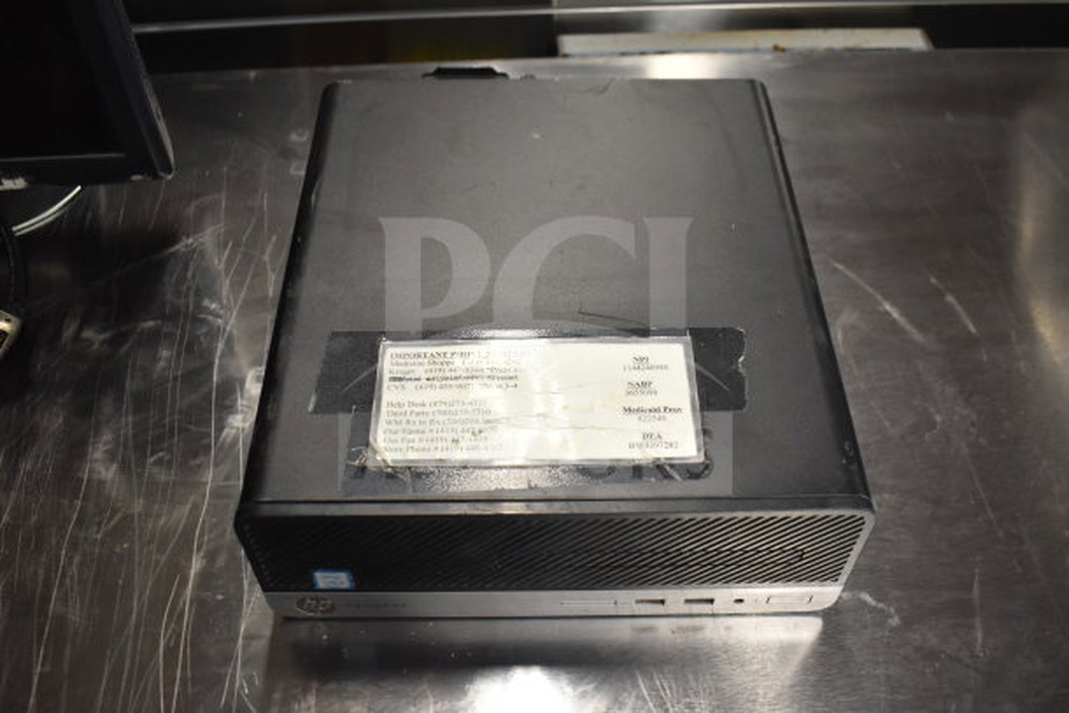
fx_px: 980
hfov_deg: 57.2
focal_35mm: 33
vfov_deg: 40.0
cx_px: 534
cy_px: 356
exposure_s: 1/40
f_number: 3.8
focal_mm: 22
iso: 900
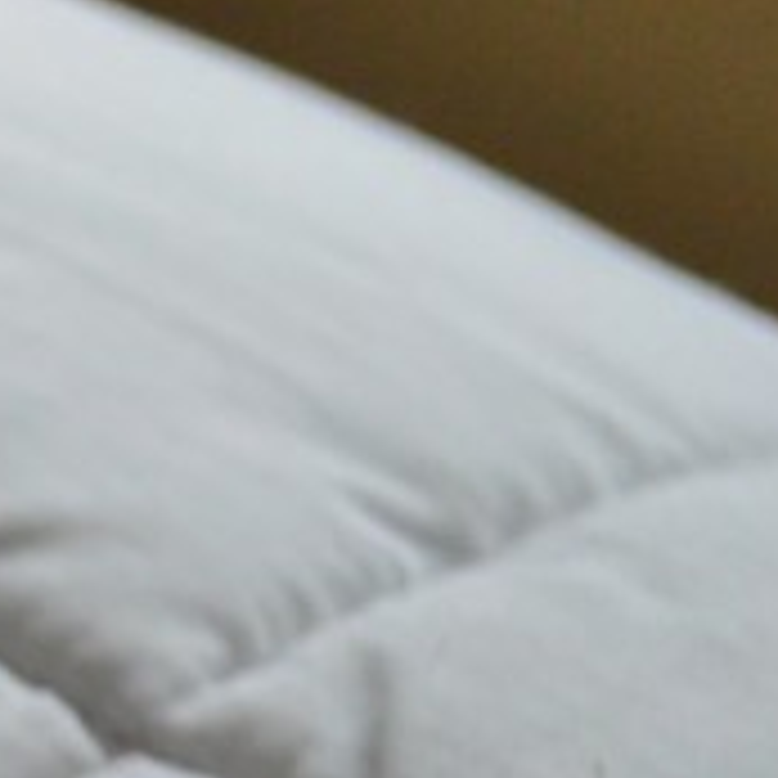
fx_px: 6546
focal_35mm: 257
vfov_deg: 6.6
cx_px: -1340
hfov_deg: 6.4
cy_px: 1486
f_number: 5
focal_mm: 35
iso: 1100
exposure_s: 1/60
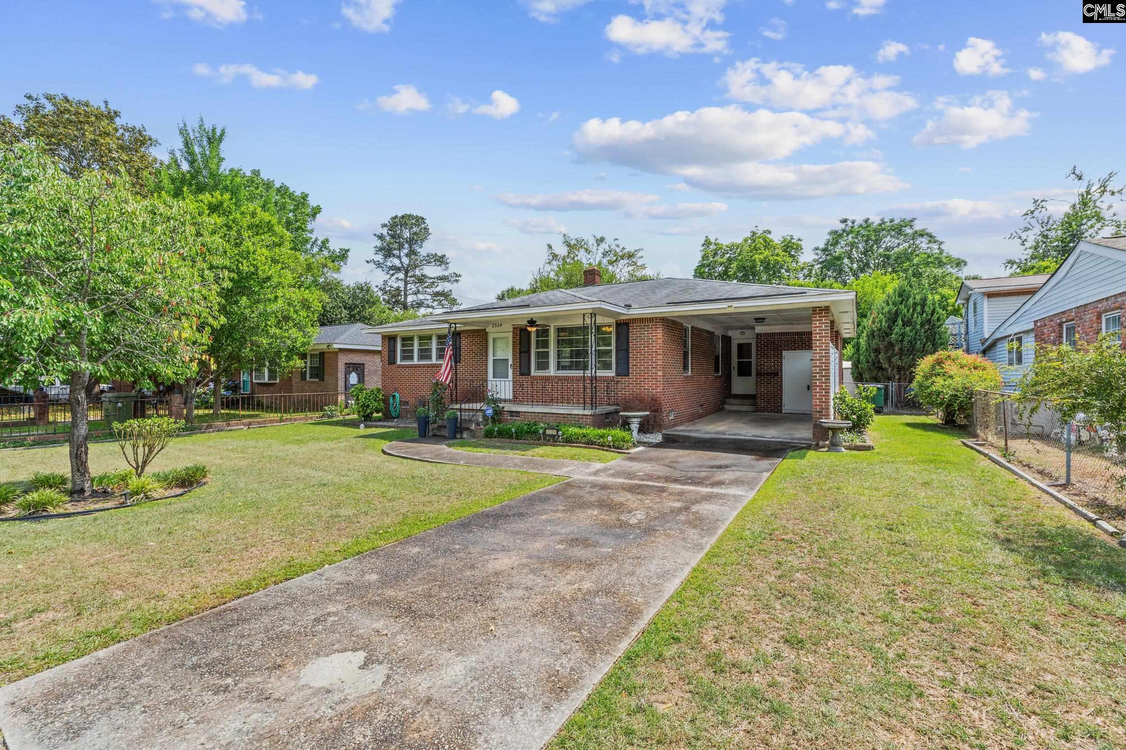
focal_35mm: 16
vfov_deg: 74.6
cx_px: 563
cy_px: 375
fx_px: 493
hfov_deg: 97.6
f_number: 8
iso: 250
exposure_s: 1/320
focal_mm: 10.5
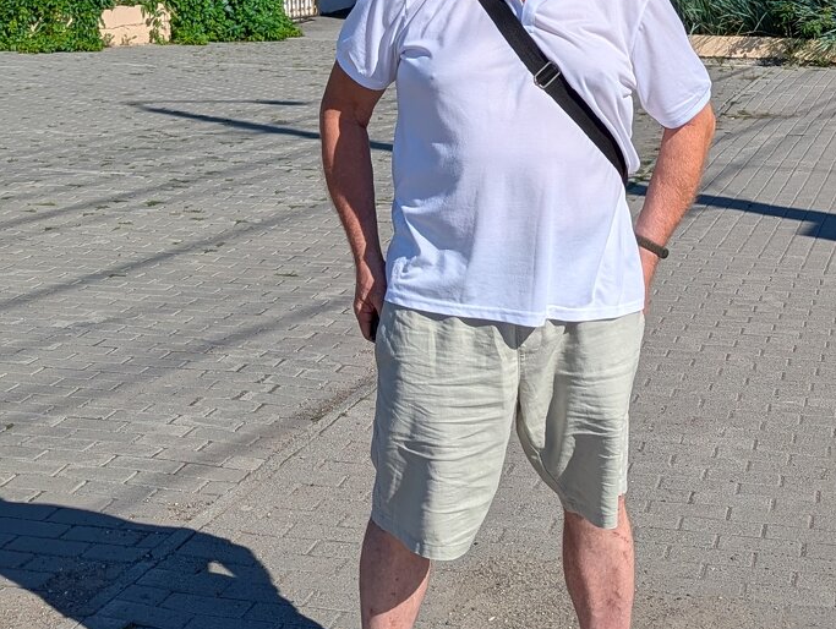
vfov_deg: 19.3
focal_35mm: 72
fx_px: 1741
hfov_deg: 27.0
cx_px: 351
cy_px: -132
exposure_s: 1/3774
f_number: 1.85
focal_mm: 6.81
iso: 39
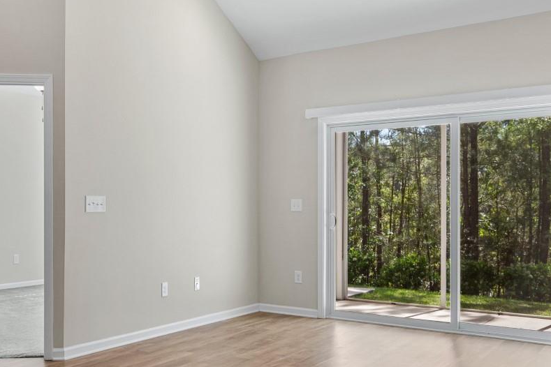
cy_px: 203
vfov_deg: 34.2
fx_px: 597
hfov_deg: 48.3
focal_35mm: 39
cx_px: 162
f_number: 4.8
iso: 100
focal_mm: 13
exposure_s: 1/10
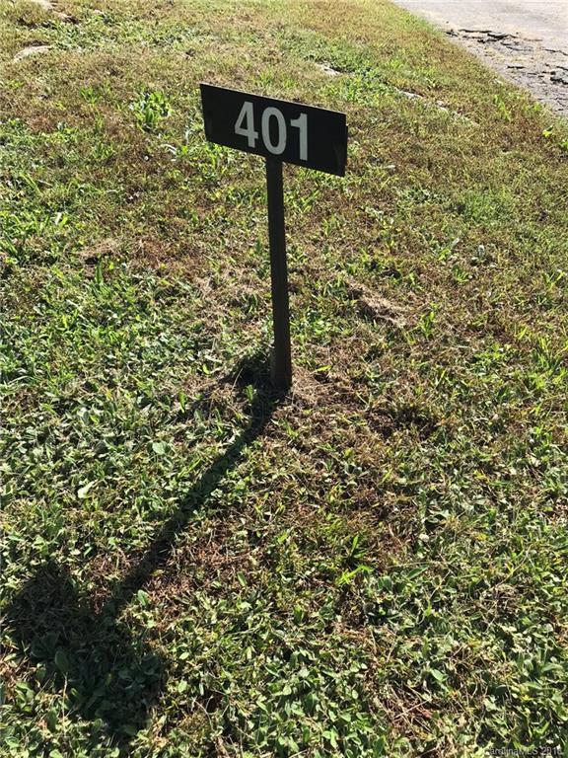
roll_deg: -2.8
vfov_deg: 63.4
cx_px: 284
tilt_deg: -34.9
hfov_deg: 49.7
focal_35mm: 28
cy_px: 379
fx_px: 613
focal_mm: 3.99
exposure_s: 1/1126
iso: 20
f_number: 1.8
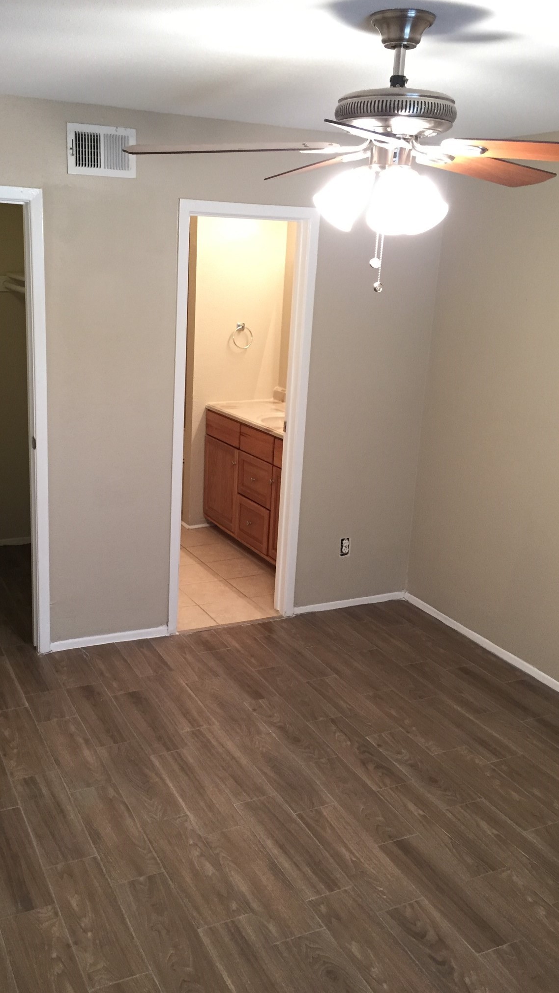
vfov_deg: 61.0
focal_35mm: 32
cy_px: 491
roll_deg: -2.3
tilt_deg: -15.6
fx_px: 843
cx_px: 212
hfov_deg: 36.5
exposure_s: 1/30
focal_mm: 4.15
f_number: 2.2
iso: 160
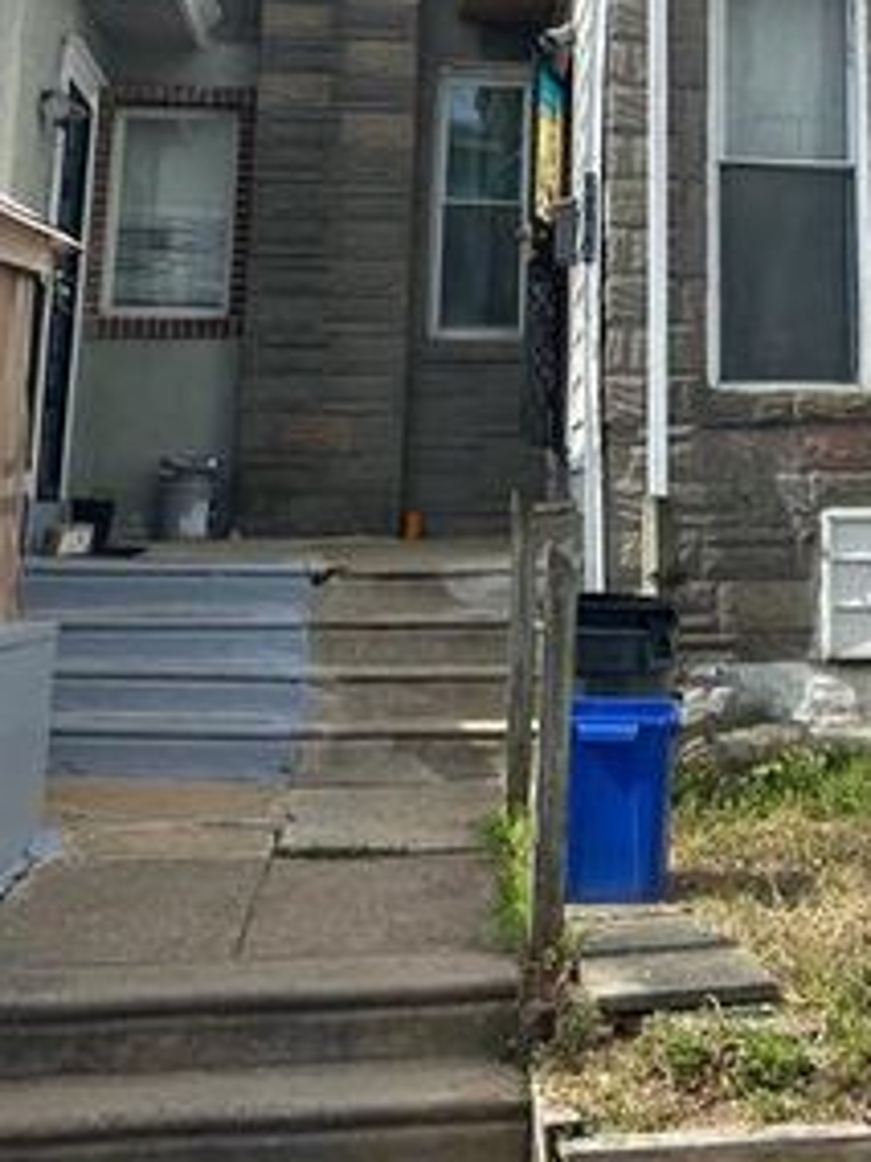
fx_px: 2046
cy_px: 43
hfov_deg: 23.7
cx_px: 691
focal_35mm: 61
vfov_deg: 29.9
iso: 50
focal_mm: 5.7
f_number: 1.5
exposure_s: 1/4274
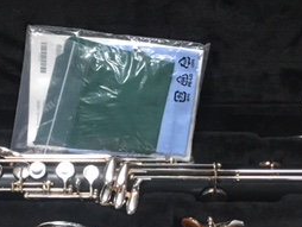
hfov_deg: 26.6
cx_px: 127
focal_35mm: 73
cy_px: 150
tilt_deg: -62.2
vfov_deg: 20.1
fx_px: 637
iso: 200
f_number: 2.2
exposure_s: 1/33
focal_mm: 4.15
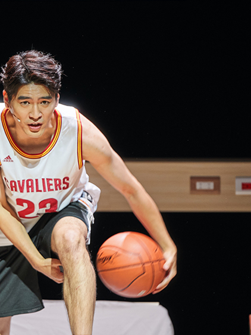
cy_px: 196
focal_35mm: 320
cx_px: 15
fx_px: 3091
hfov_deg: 4.6
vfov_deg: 6.2
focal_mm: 156
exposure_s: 1/250
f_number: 2.8
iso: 640
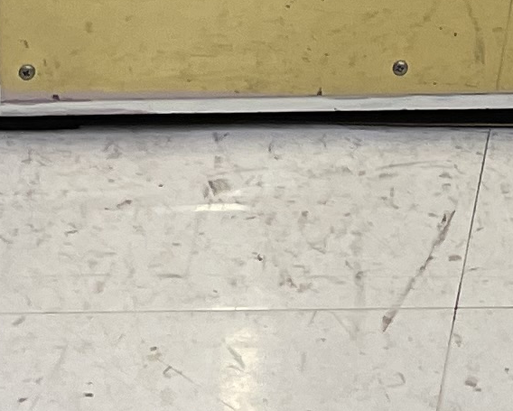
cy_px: -526
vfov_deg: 8.0
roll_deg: -1.6
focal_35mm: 180
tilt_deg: -9.5
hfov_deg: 10.0
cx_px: 985
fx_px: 2734
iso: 100
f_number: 1.6
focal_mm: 4.2
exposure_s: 1/120
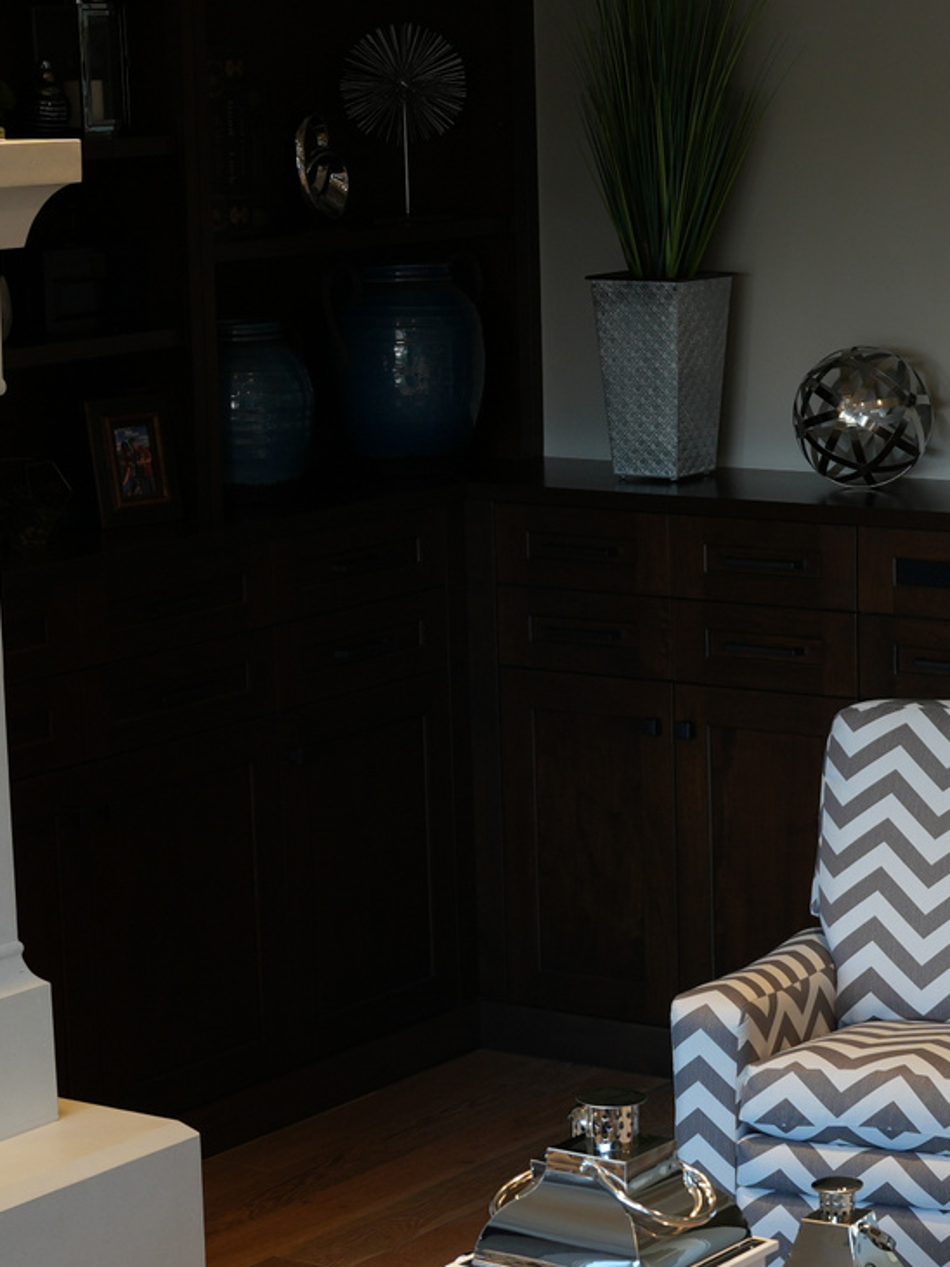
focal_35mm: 97
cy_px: 887
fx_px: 3550
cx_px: 751
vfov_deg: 20.1
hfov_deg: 15.2
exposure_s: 1/50
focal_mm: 24
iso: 100
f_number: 2.8
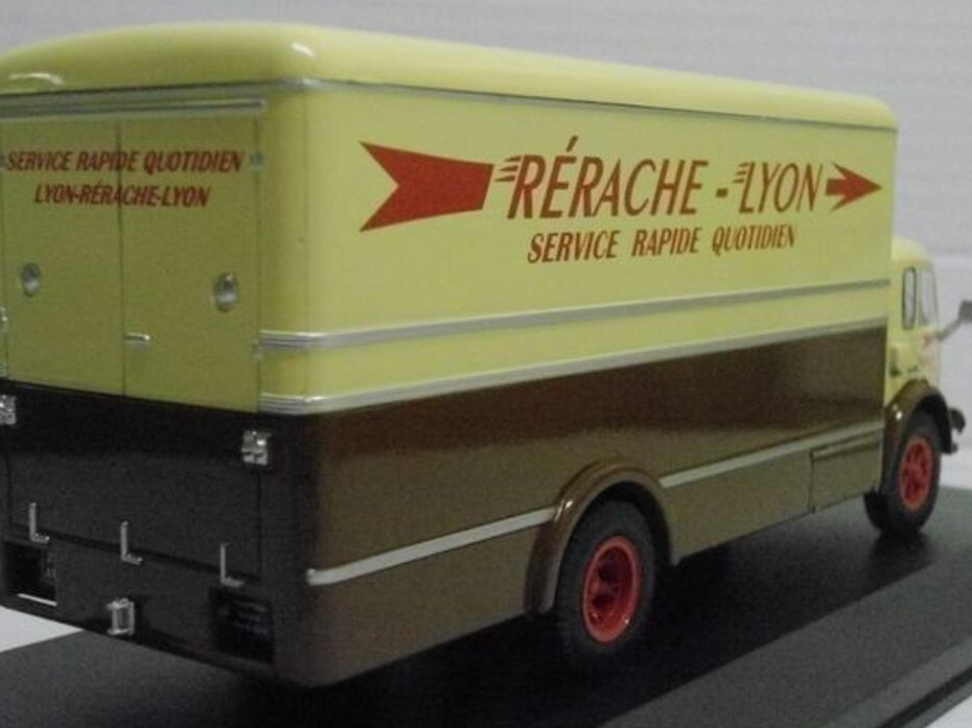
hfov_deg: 33.8
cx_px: 488
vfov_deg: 25.6
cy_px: 378
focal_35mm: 57
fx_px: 1600
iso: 1600
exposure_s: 1/125
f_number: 3.9
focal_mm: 9.5
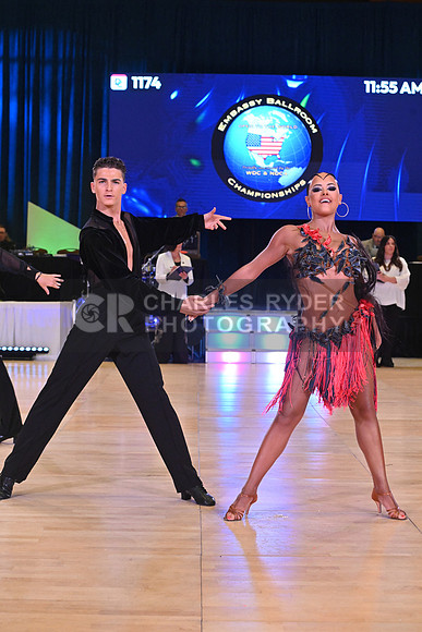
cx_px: 211
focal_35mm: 70
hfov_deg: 19.5
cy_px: 316
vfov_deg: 28.8
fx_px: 1230
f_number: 7.1
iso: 4000
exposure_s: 1/400
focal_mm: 70
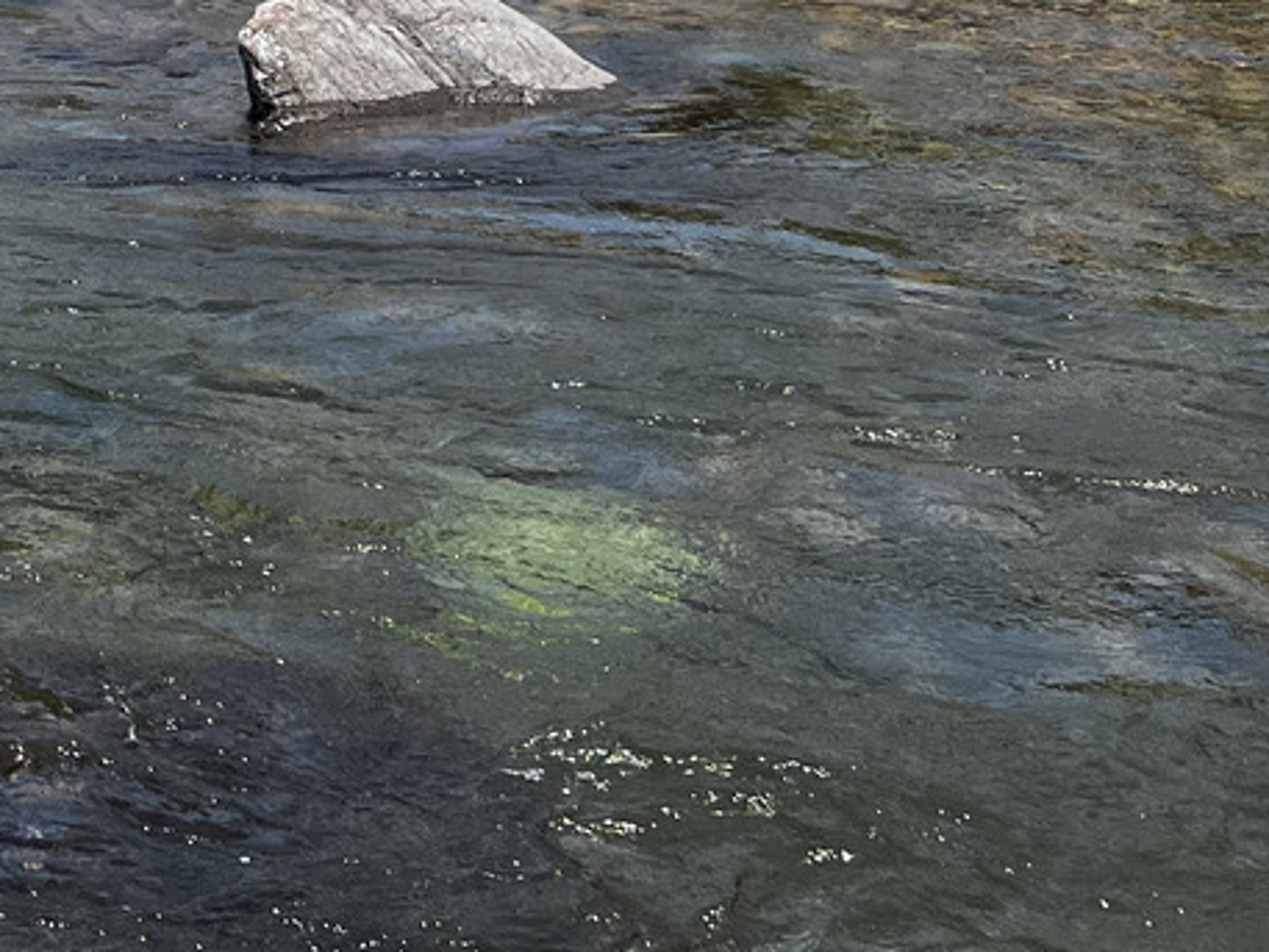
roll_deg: +0.7
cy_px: -405
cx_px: -572
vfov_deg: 15.2
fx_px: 3337
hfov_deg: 19.2
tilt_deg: -3.9
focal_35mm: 91
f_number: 1.5
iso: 50
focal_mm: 5.7
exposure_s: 1/3704
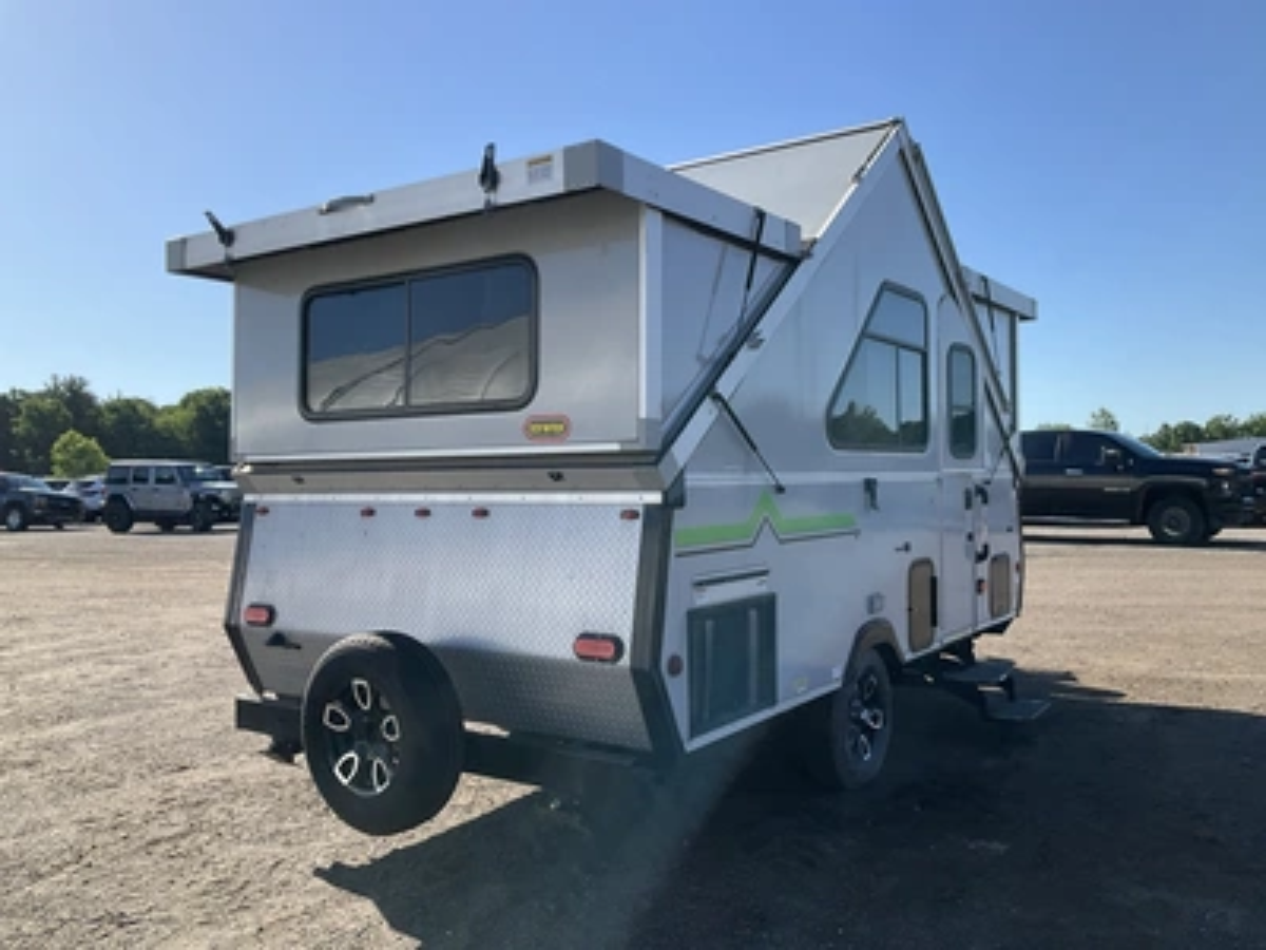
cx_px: 633
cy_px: 475
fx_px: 1061
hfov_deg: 61.7
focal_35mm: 29
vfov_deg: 48.2
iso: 25
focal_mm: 3
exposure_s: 1/1377
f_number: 1.8
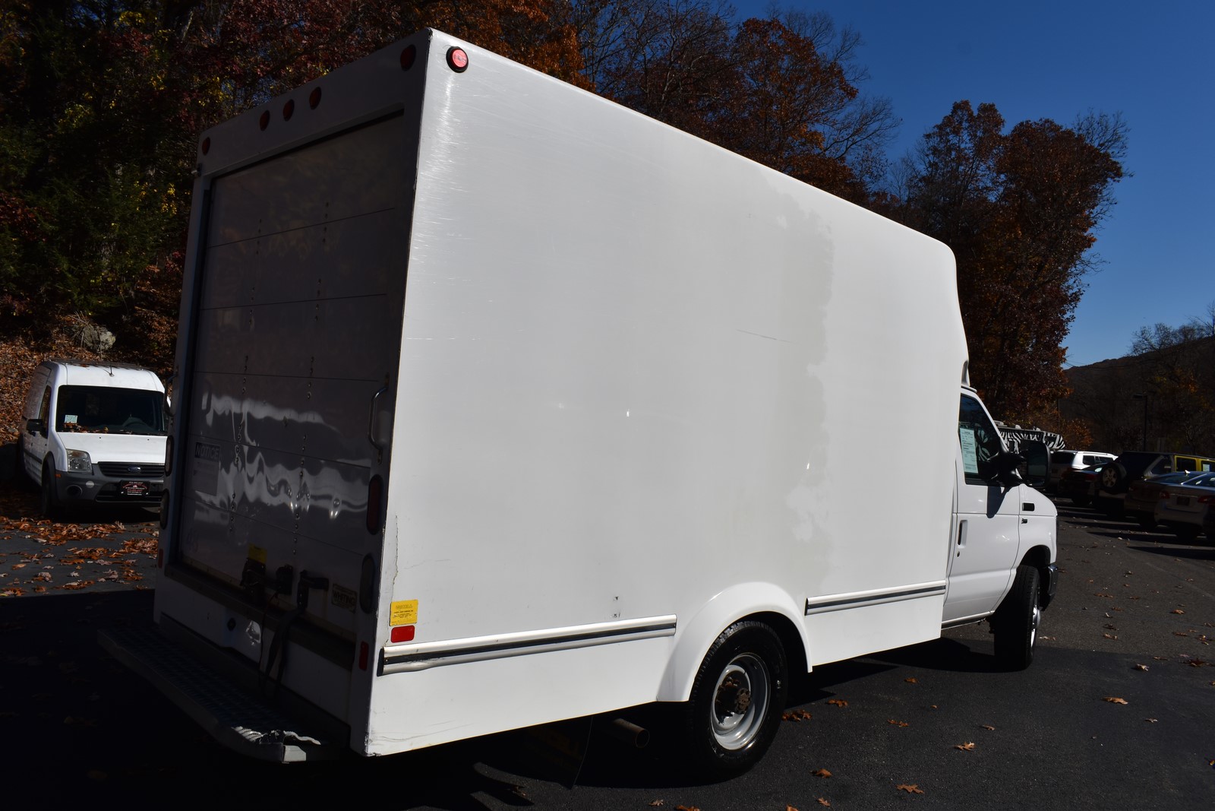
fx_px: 911
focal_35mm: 27
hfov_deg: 67.4
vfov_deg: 47.9
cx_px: 608
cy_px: 406
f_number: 10
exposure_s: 1/400
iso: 100
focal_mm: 18
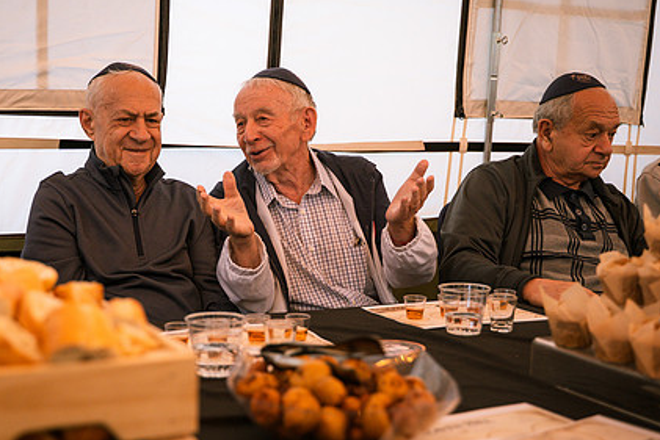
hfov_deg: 38.6
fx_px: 935
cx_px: 248
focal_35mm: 51
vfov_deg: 26.5
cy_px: 222
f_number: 2.8
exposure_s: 1/160
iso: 1250
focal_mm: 37
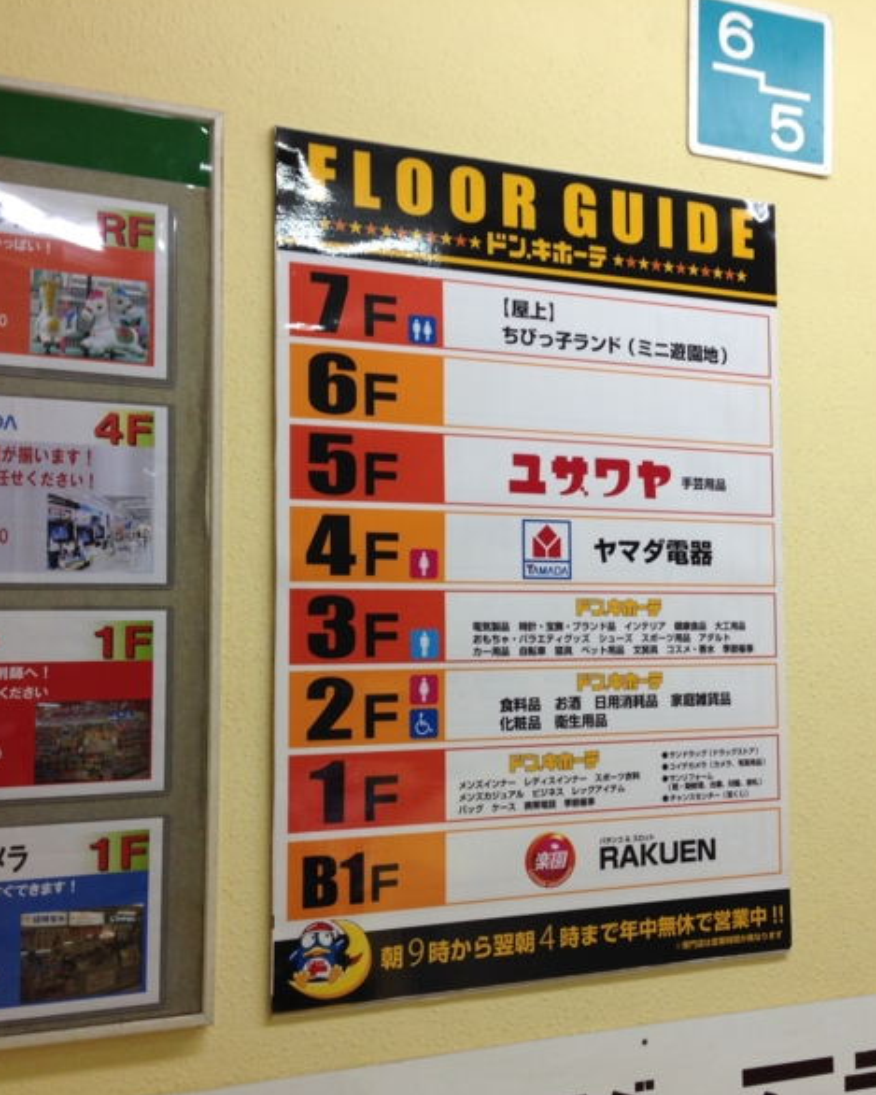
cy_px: 553
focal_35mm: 44
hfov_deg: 33.9
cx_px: 573
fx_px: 1426
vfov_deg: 42.0
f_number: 2.4
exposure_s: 1/40
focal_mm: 4.12
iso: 50
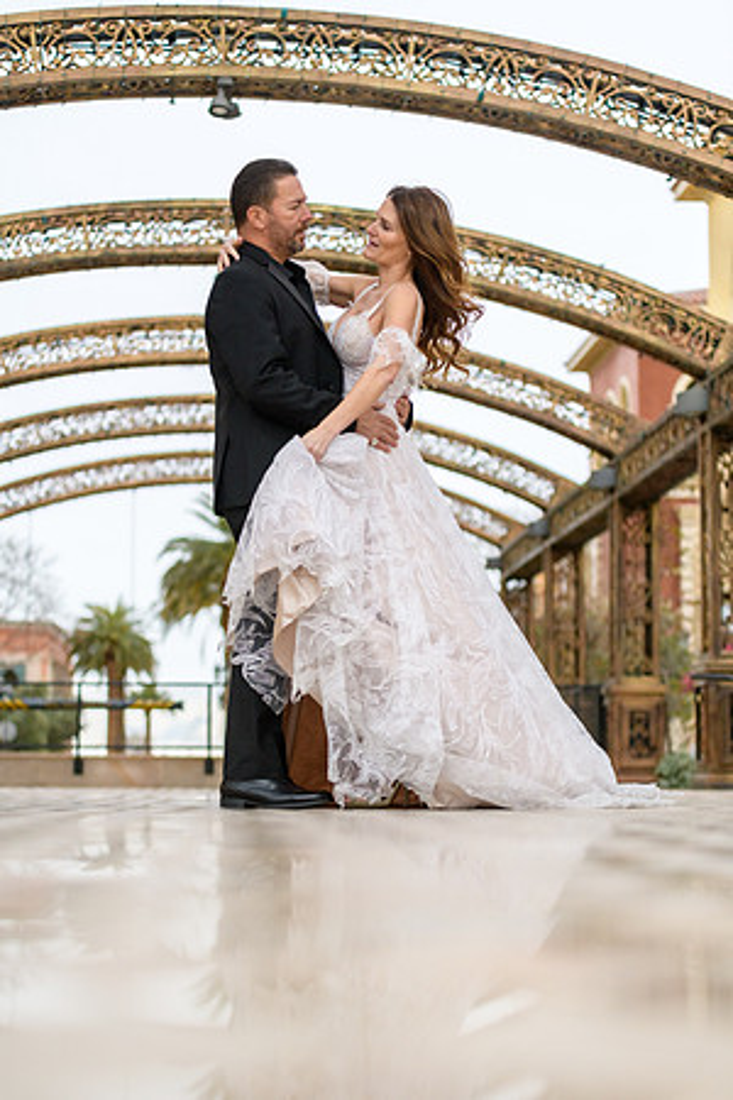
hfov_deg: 19.5
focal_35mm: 70
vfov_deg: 28.8
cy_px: 550
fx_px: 2138
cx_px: 366
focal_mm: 70
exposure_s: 1/3200
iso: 400
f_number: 2.8
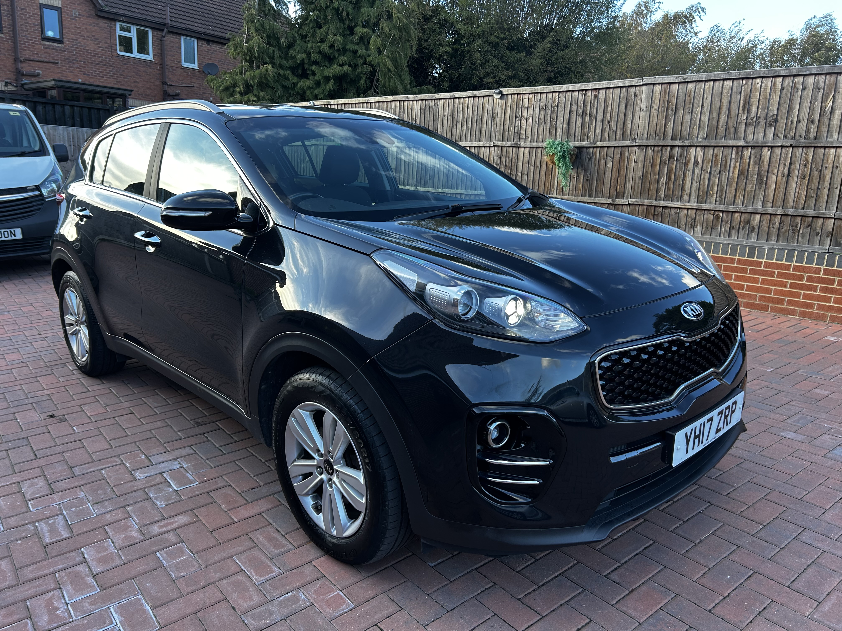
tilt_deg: -12.5
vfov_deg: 53.1
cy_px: 316
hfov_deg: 67.3
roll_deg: -3.1
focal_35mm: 26
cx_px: 421
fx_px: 632
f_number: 1.5
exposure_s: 1/136
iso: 32
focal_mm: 5.7
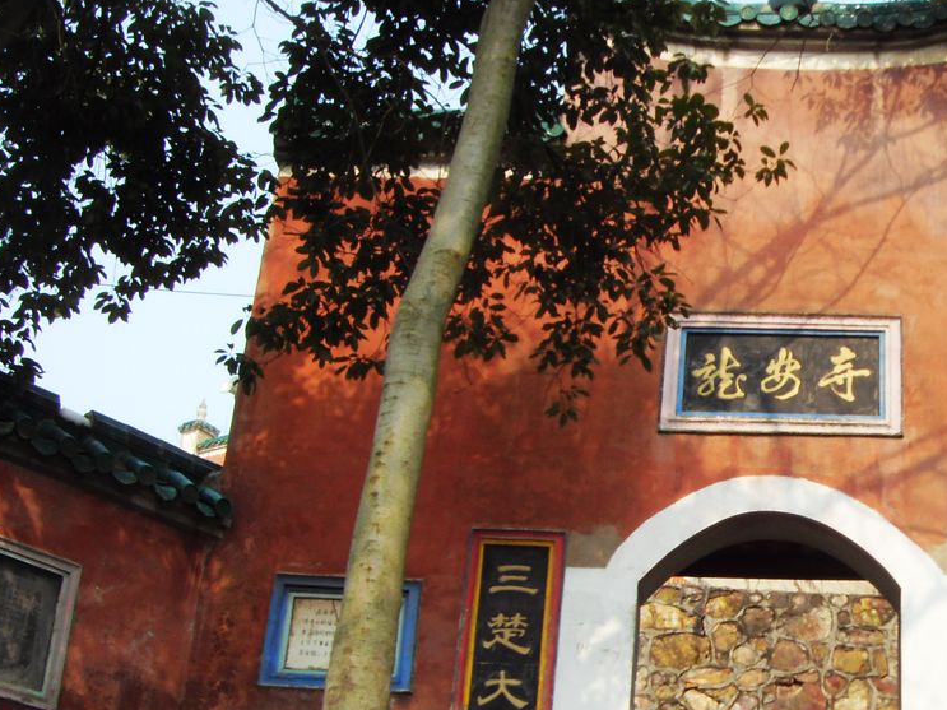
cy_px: 520
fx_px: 1723
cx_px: 747
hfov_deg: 30.1
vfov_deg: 23.1
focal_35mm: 63
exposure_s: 1/125
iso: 80
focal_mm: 6.6
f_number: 6.2
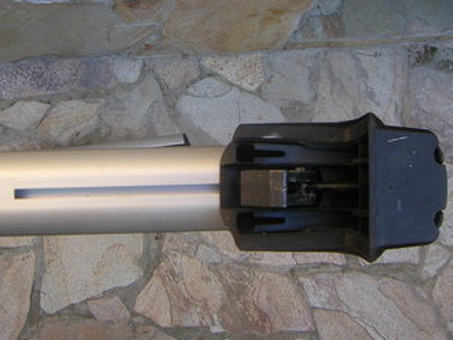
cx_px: 213
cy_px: 156
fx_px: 589
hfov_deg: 42.0
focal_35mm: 45
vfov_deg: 32.2
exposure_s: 1/90
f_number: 2.8
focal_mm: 4.8
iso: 64
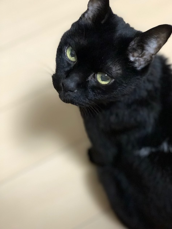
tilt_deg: -60.6
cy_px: 114
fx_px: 384
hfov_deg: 25.2
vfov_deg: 33.2
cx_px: 87
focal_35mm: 58
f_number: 2.8
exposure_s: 1/33
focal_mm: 6.6
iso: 1250
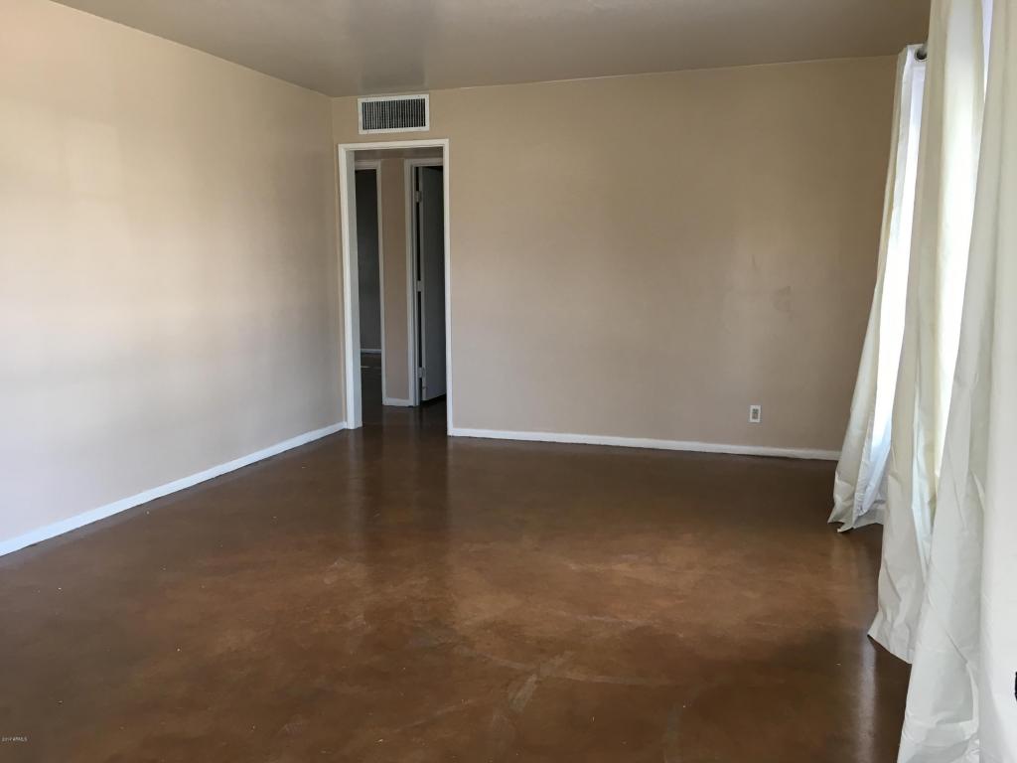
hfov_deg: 61.7
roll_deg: +0.2
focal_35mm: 29
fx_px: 852
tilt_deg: -8.0
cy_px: 382
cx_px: 508
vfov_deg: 48.2
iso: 32
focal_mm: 4.15
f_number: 2.2
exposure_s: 1/30
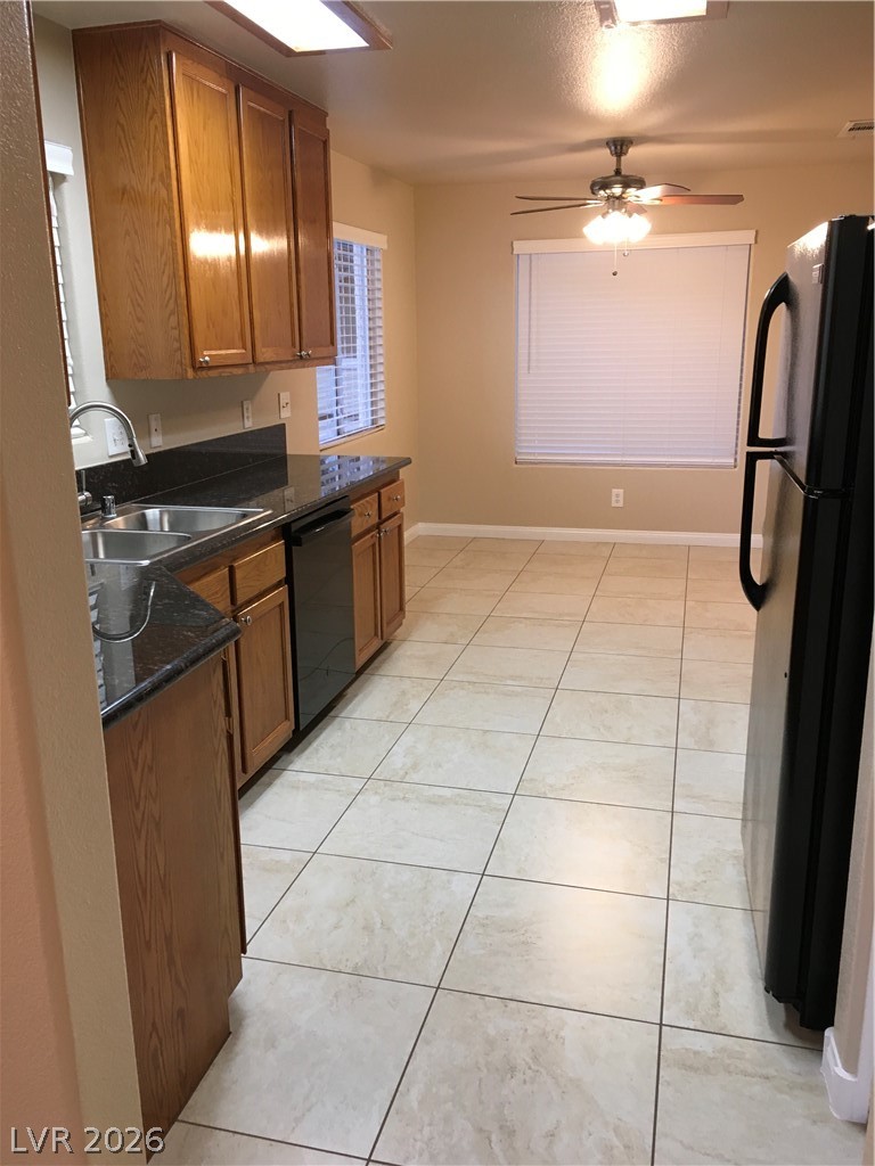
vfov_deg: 61.7
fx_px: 977
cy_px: 583
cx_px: 438
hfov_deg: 48.2
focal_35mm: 29
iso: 80
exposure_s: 1/30
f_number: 2.2
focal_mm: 4.15
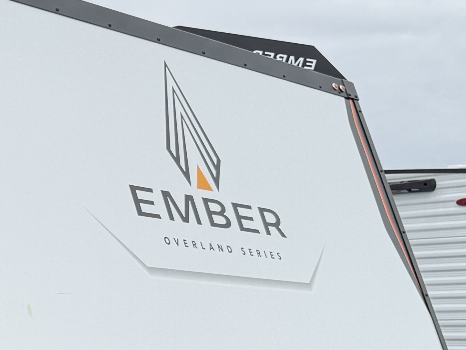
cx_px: -190
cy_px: 395
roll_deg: -1.9
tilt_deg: +0.7
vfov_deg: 15.1
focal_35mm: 95
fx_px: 1279
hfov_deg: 18.7
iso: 80
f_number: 1.78
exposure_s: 1/3759
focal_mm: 6.76
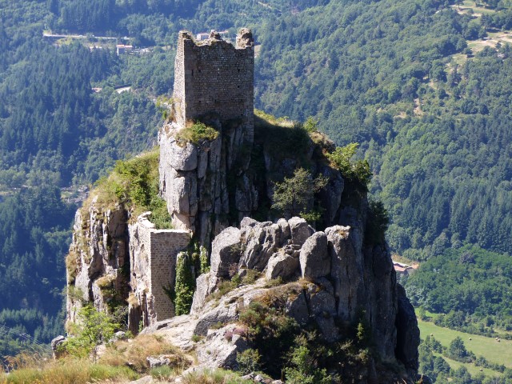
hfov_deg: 15.1
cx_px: 256
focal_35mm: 131
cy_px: 192
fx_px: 1938
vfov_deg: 11.3
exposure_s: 1/800
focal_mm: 23.5
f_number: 2.8
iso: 100
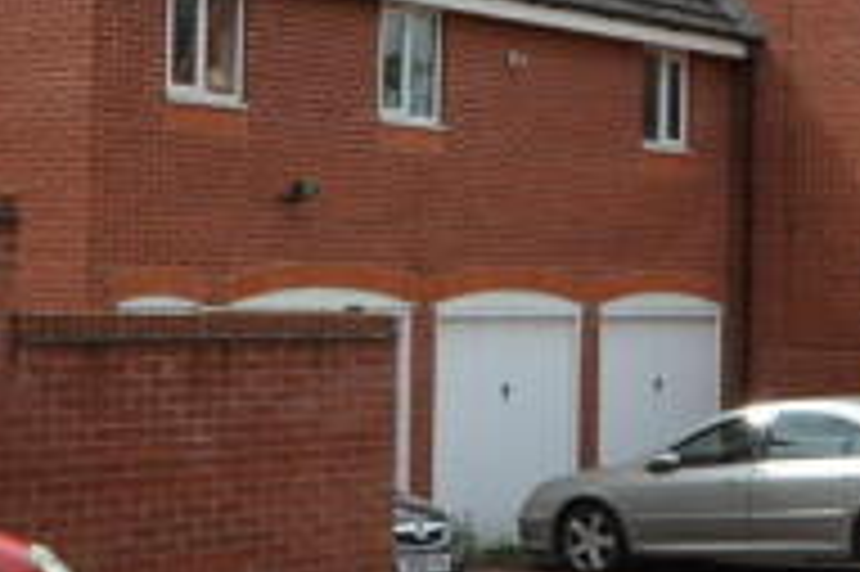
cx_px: 464
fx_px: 2332
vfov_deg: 14.0
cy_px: 234
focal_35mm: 98
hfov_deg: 20.9
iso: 125
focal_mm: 19
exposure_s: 1/250
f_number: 8
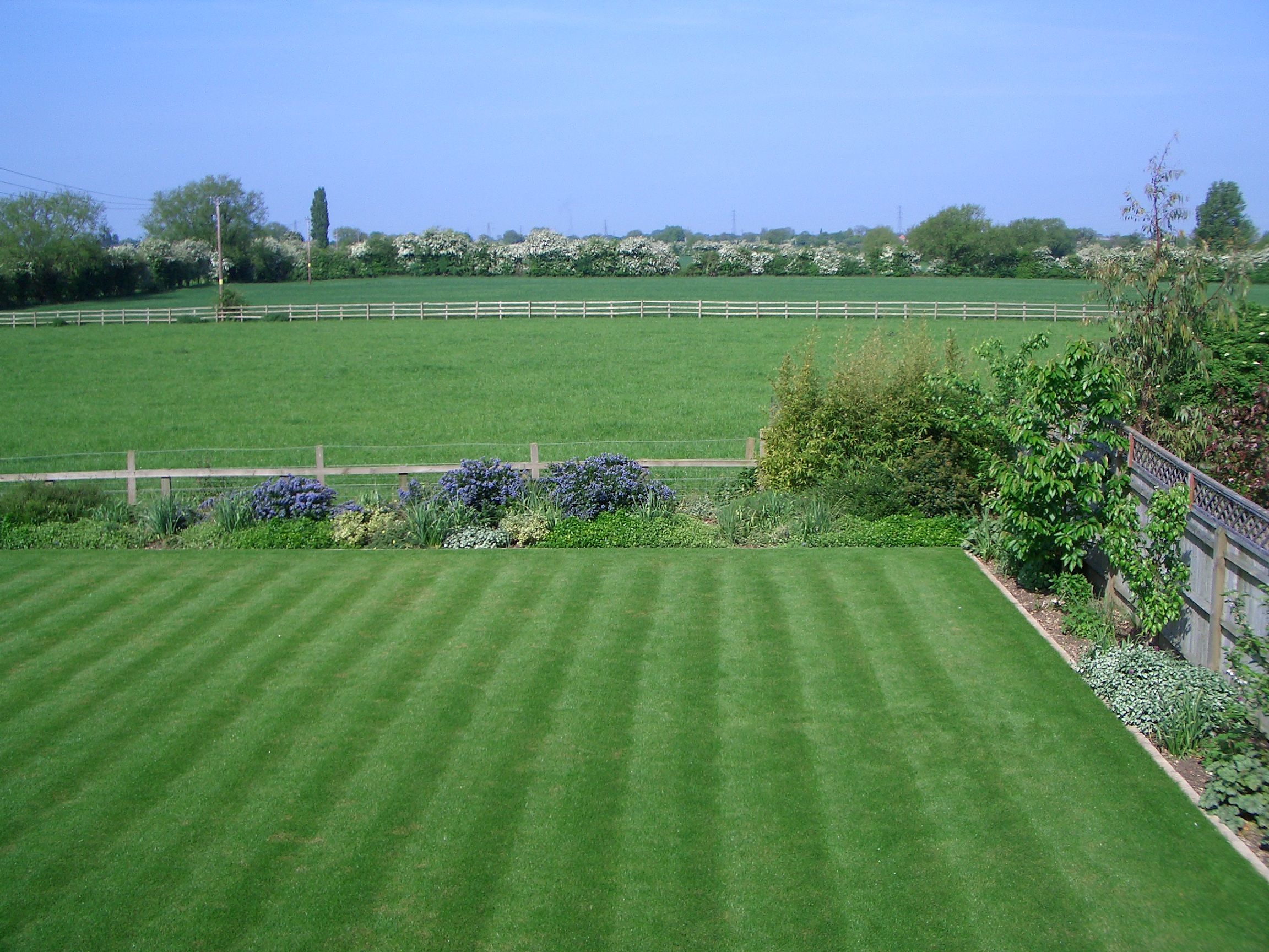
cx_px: 634
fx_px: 1283
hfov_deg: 52.6
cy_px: 476
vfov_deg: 40.7
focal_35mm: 35
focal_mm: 5.8
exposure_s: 1/400
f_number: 4.3
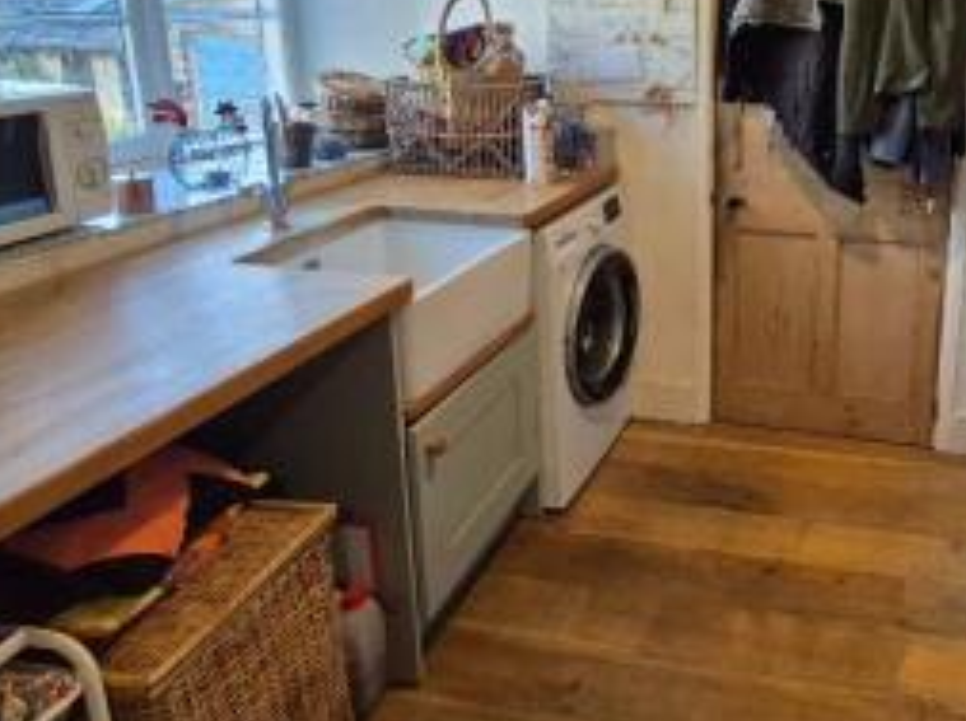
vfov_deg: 45.8
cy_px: 223
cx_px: 796
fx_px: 836
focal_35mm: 30
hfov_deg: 55.1
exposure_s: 1/50
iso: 160
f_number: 2.2
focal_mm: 1.74
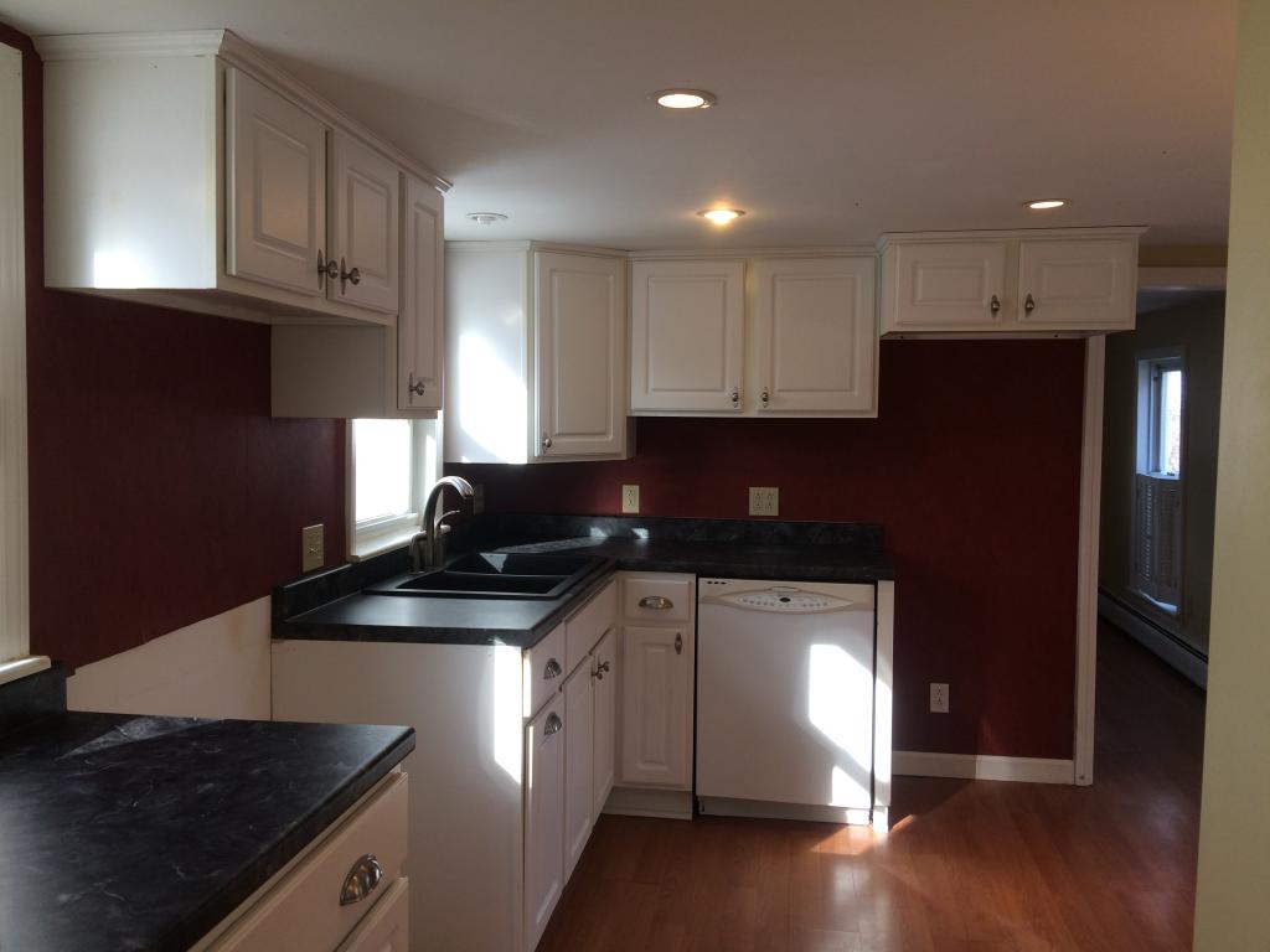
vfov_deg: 48.2
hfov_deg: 61.7
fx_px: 1064
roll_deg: +0.6
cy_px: 476
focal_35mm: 29
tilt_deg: -5.5
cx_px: 635
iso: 50
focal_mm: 4.15
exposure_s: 1/120
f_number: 2.2
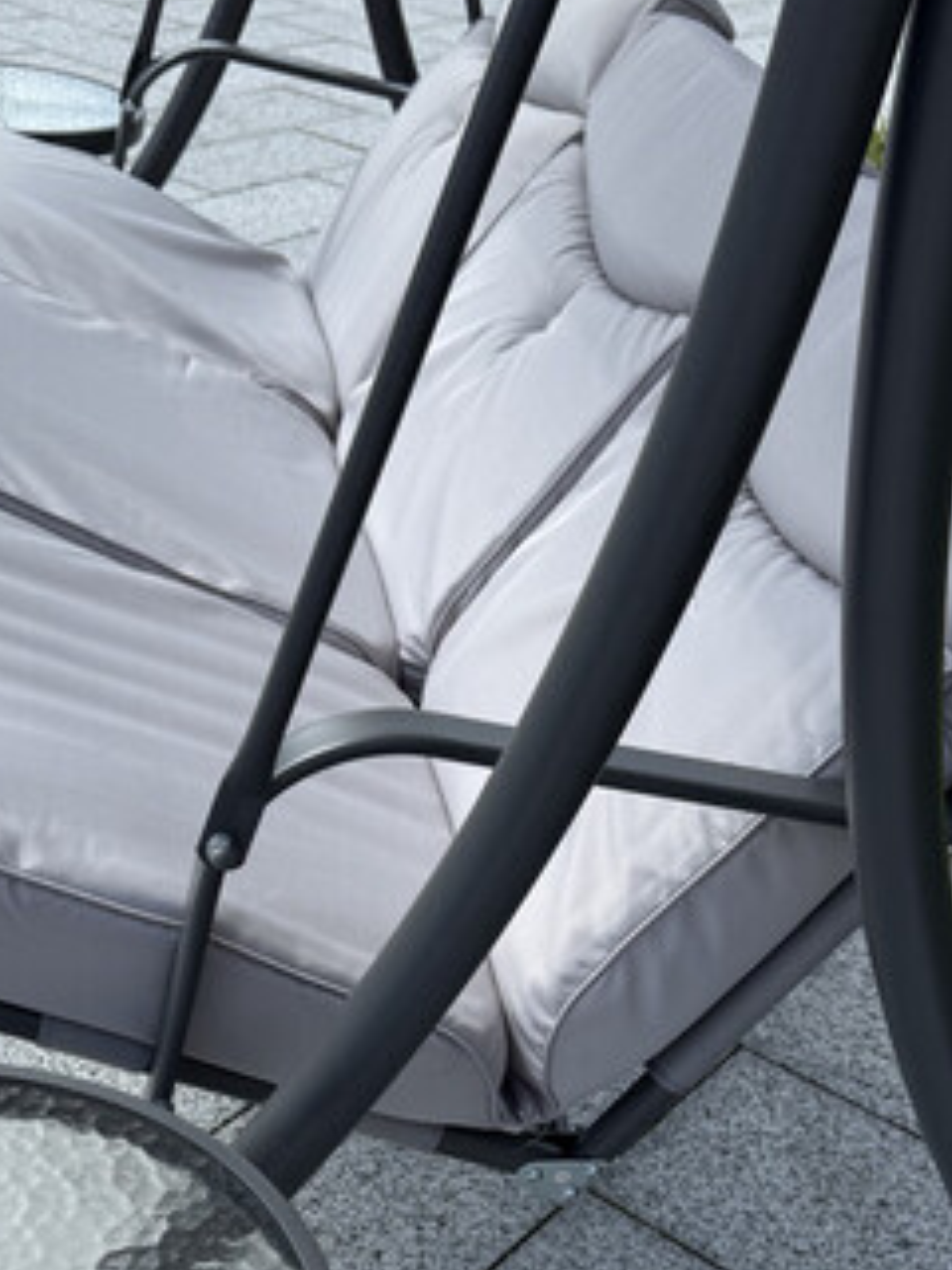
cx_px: 361
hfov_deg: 29.0
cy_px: 1006
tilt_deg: -37.6
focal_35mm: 50
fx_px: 1833
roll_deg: -6.1
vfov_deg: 36.9
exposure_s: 1/3279
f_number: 1.78
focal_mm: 6.76
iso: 80
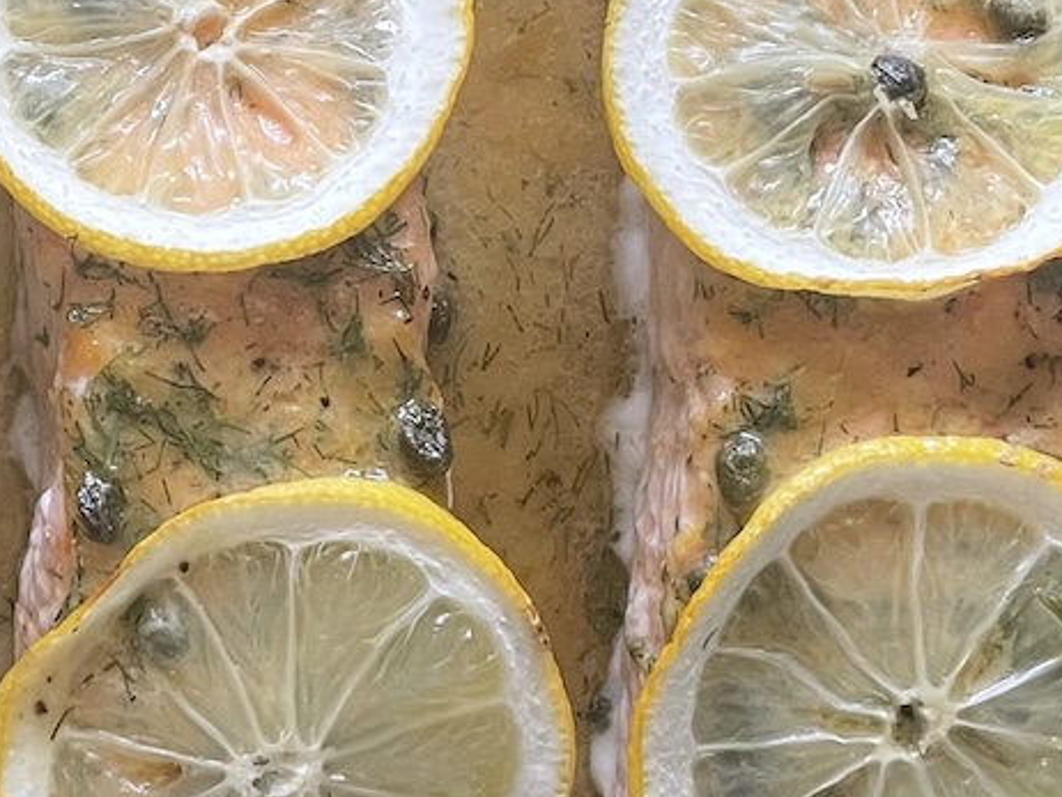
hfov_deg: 20.9
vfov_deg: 16.4
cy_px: 303
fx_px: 2763
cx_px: -48
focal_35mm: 90
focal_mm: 4.2
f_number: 1.6
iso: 125
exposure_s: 1/68
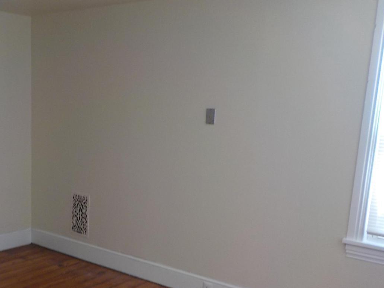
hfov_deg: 44.1
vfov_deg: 33.9
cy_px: 199
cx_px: 125
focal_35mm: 42
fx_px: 466
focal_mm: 4.1
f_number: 3.3
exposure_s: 1/30
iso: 125
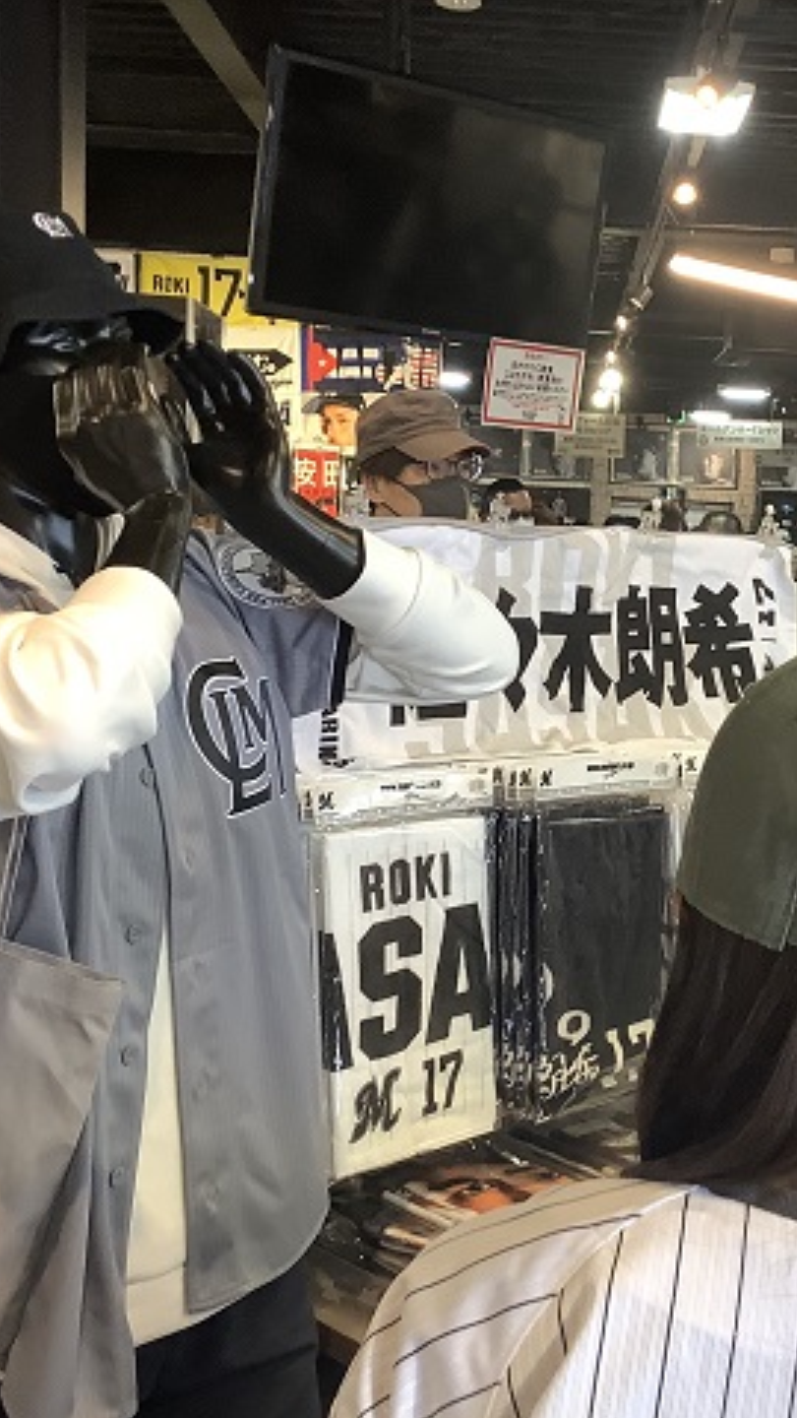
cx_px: 633
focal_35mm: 46
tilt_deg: -5.8
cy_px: 703
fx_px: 1728
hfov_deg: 25.5
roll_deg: -1.1
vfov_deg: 44.6
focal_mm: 3.3
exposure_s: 1/50
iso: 100
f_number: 2.4
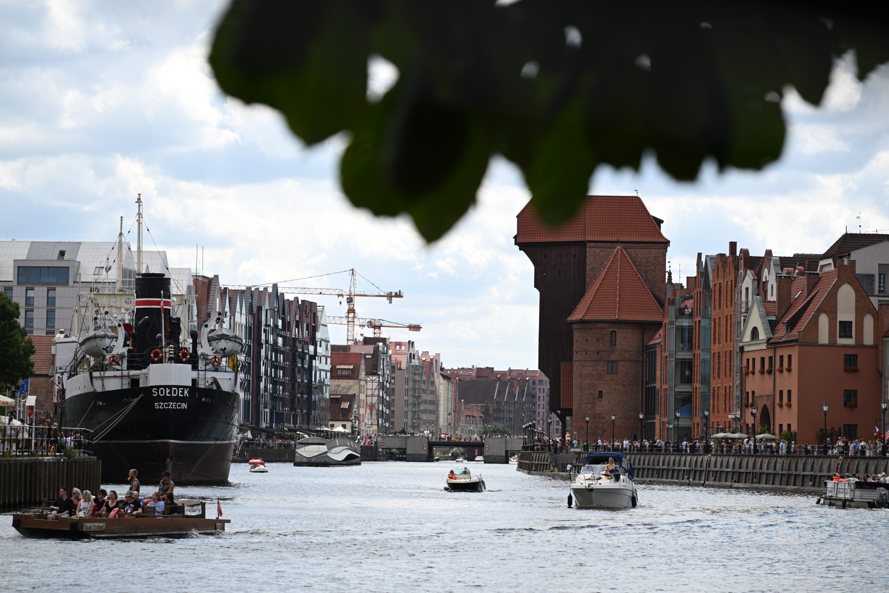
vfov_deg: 11.4
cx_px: 444
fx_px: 2963
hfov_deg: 17.1
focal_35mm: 120
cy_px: 296
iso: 100
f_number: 5.6
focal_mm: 120
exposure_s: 1/500
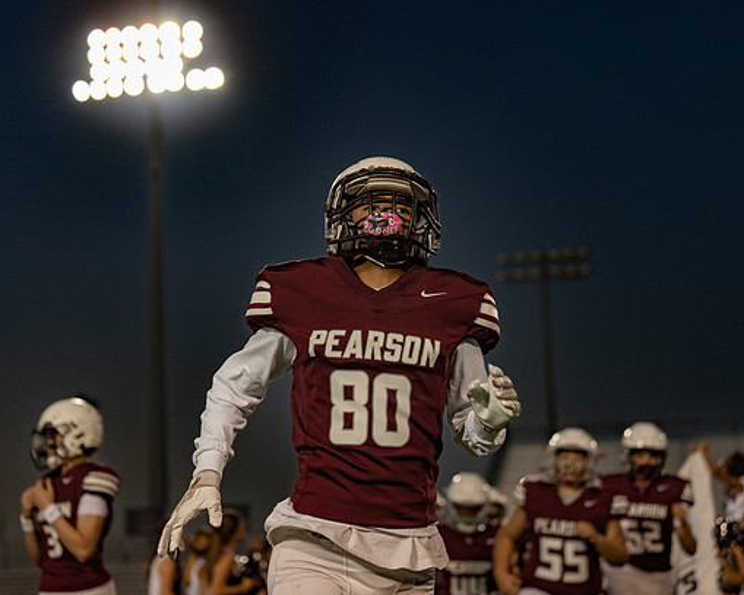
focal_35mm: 81
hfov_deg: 23.6
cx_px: 336
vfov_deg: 18.9
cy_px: 294
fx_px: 1783
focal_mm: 70
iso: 1000
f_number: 2.8
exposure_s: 1/1000
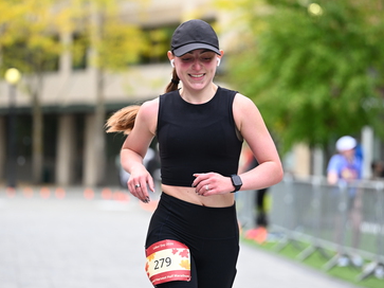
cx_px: 191
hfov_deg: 10.9
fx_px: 2018
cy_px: 136
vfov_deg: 8.2
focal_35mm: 182
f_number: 2.8
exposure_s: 1/2000
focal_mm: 125
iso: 640
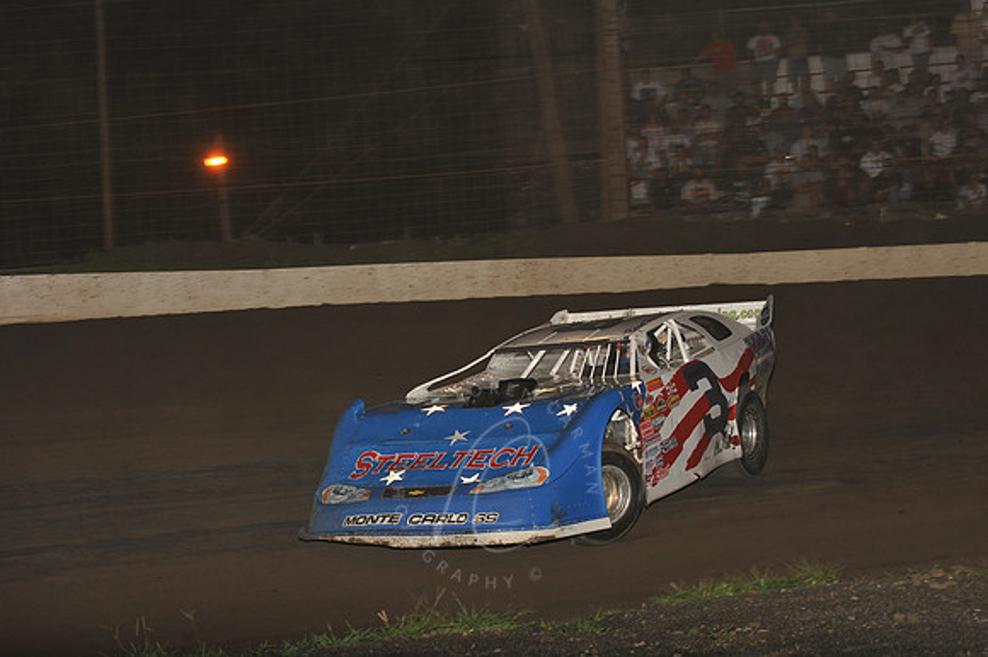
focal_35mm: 86
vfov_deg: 15.9
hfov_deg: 23.7
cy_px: 328
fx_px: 2359
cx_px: 494
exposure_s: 1/320
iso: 640
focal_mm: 86
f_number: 7.1
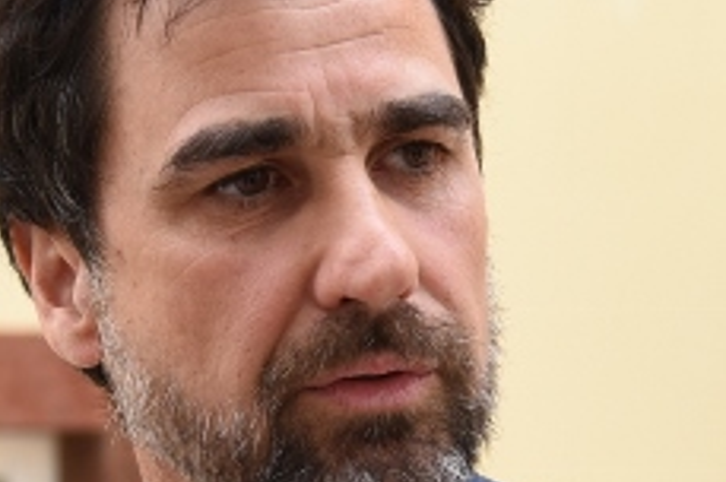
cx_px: 339
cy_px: 392
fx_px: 2678
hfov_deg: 15.4
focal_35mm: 133
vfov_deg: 10.2
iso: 400
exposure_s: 1/80
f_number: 4
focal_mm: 40
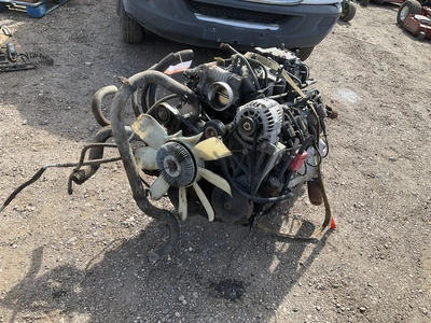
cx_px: 216
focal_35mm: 29
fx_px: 361
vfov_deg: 48.2
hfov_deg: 61.7
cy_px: 162
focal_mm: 3
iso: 25
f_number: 1.8
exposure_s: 1/486
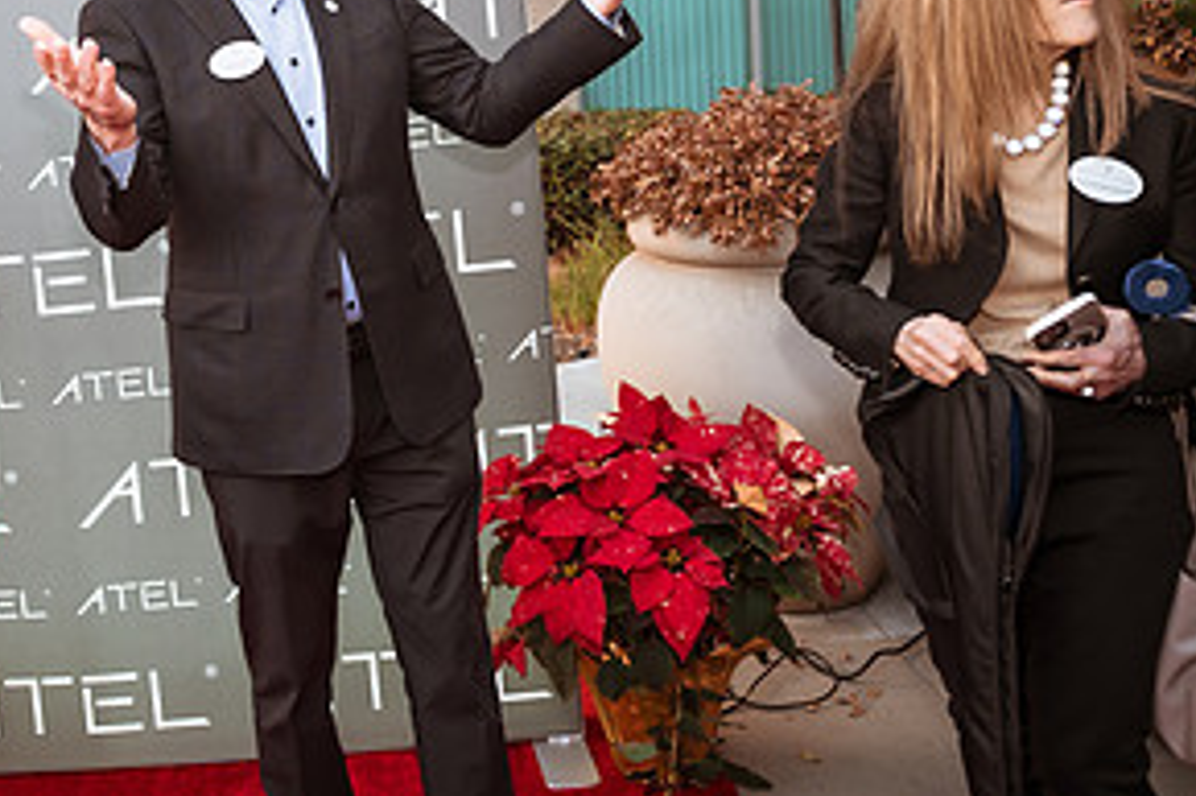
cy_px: 105
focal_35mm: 40
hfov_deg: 45.2
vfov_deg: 32.0
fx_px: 1328
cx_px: 181
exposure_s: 1/250
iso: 200
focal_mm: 20
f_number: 2.8
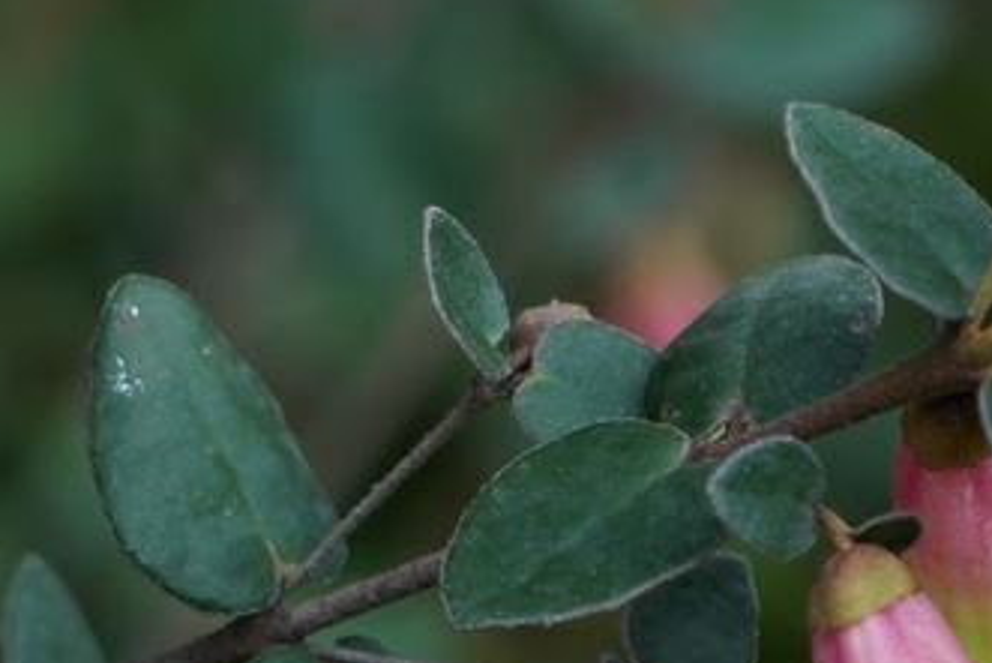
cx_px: 812
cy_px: 765
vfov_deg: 1.6
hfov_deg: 2.4
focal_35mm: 871
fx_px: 24010
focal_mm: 240
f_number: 6.3
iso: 500
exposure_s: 1/500
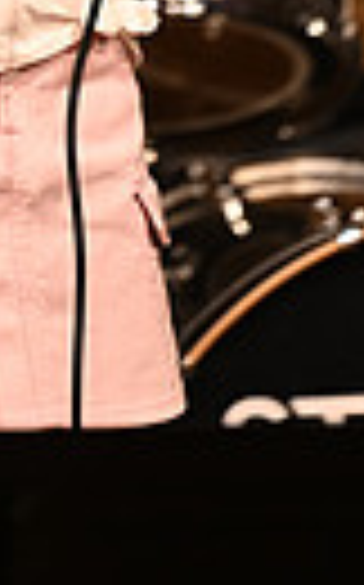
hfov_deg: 1.4
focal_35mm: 911
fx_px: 14492
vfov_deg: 2.3
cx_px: -88
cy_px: -432
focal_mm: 200
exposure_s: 1/400
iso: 1600
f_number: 2.8
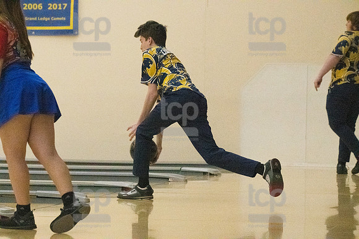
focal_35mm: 157
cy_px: 120
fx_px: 1565
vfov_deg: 8.7
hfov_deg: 13.1
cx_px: 180
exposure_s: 1/1250
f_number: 4.5
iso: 10000
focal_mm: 105
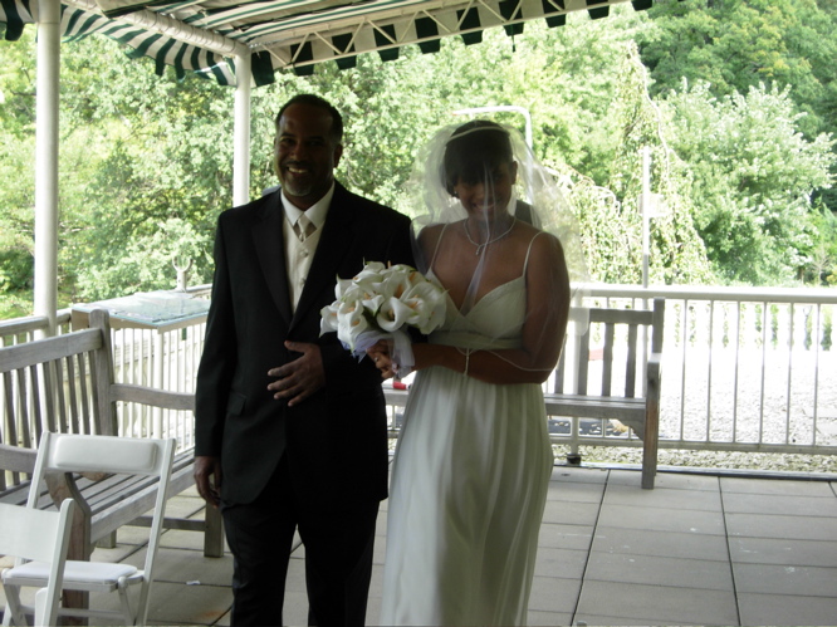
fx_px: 1813
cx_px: 418
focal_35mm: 75
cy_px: 314
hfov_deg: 26.0
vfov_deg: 19.6
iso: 50
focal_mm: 15.7
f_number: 3.9
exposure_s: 1/78.3
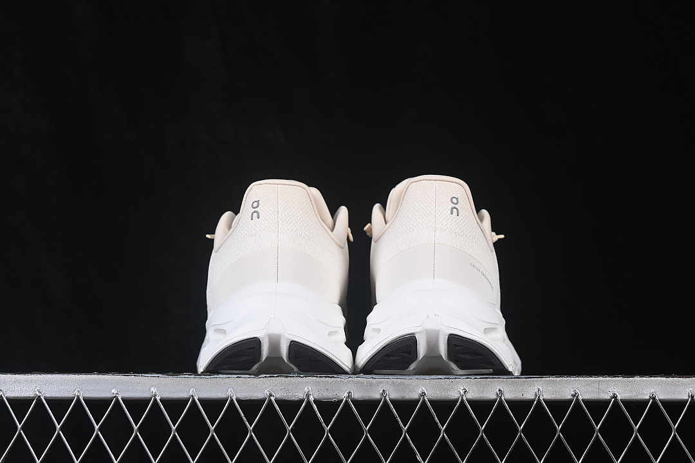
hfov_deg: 27.0
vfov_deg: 18.2
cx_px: 348
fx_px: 1448
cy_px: 232
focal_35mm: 75
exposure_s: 1/80
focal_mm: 50
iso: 160
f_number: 8
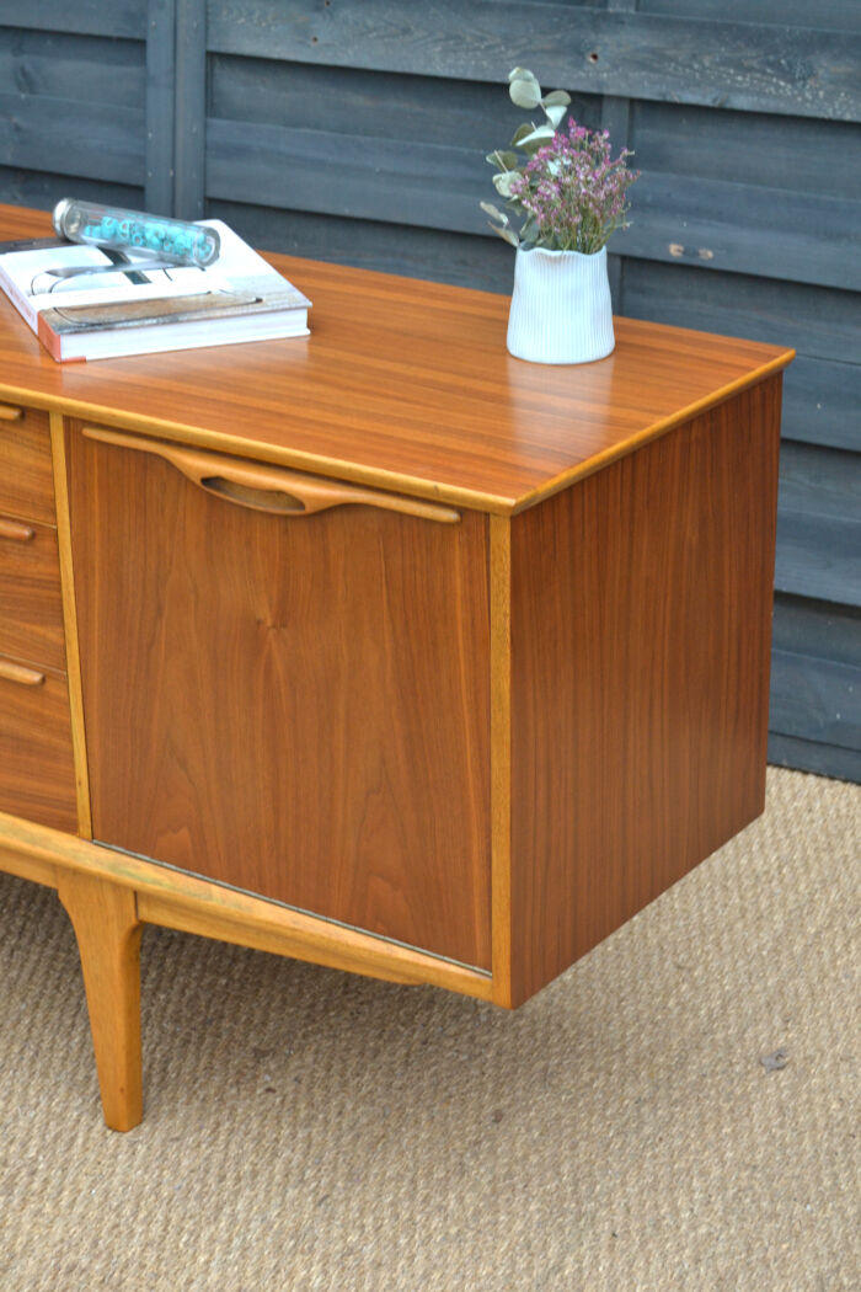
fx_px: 2690
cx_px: 430
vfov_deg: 27.0
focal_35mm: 75
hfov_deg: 18.2
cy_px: 646
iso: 640
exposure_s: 1/60
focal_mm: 50
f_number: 5.6
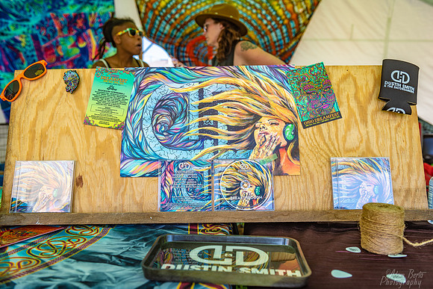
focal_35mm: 32
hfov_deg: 58.7
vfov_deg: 41.1
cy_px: 144
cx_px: 216
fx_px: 385
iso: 100
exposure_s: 1/320
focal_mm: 32
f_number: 4
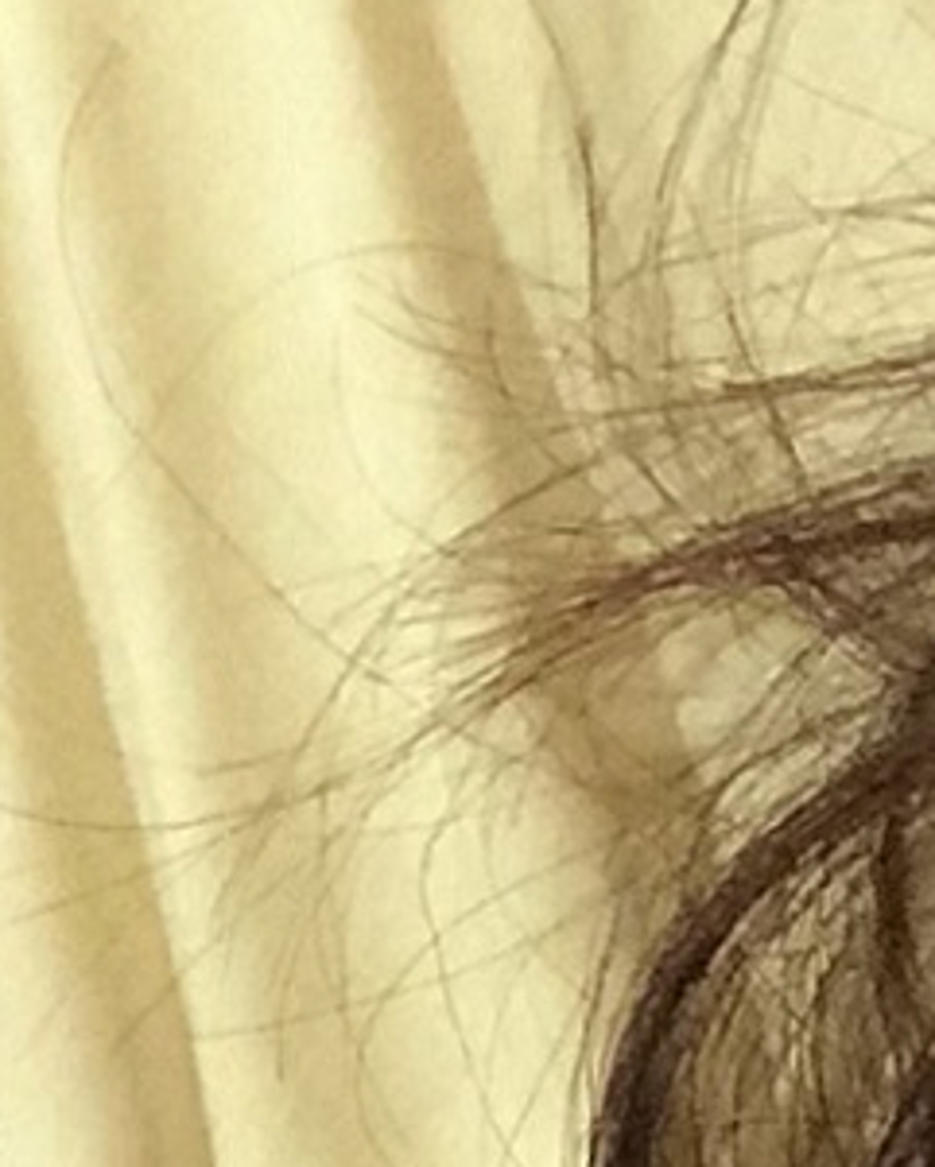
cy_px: 2051
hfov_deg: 7.0
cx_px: 661
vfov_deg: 8.4
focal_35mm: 221
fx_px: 7641
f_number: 2.2
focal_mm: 2.87
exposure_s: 1/40
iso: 250
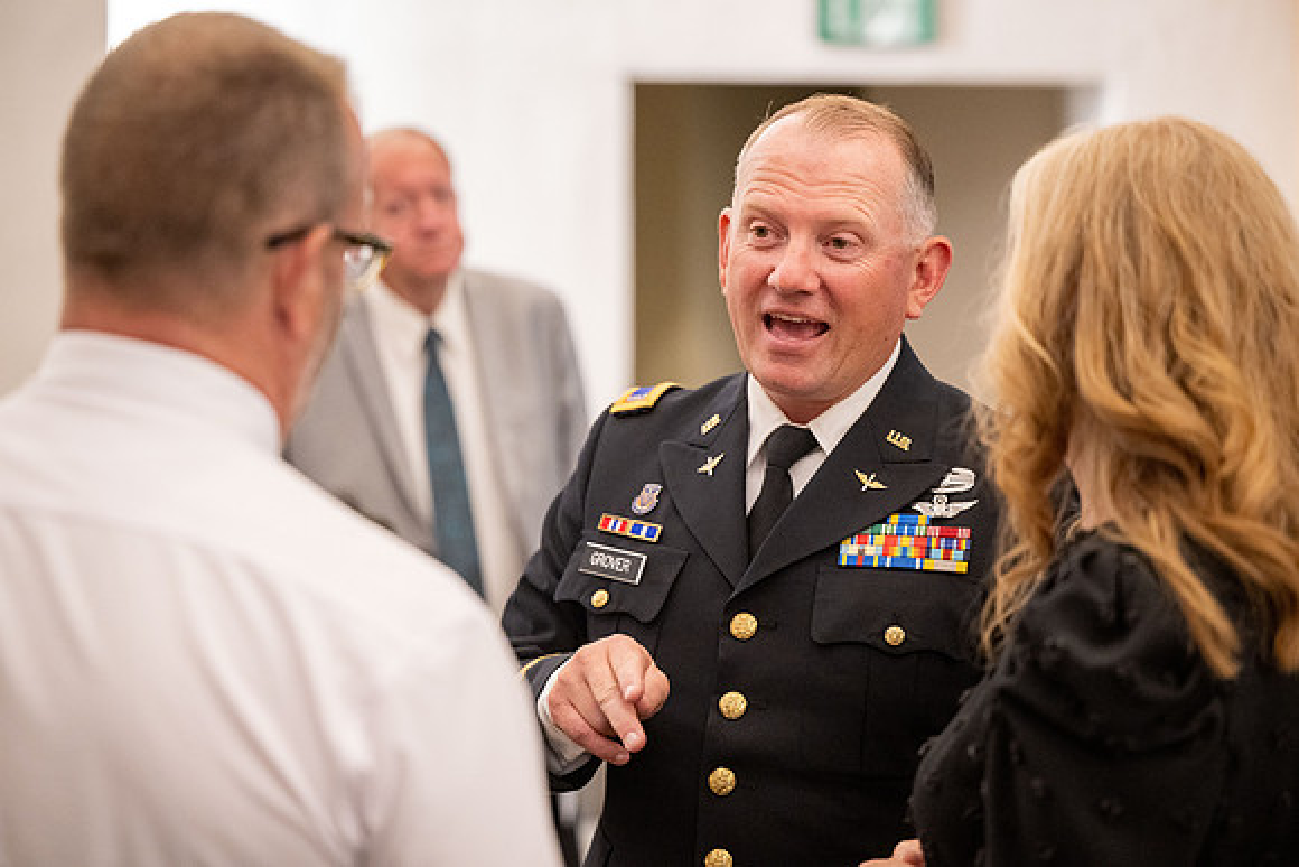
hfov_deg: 23.1
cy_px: 434
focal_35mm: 88
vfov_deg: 15.5
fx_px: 3176
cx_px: 650
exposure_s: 1/200
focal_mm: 88
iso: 5000
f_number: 2.8
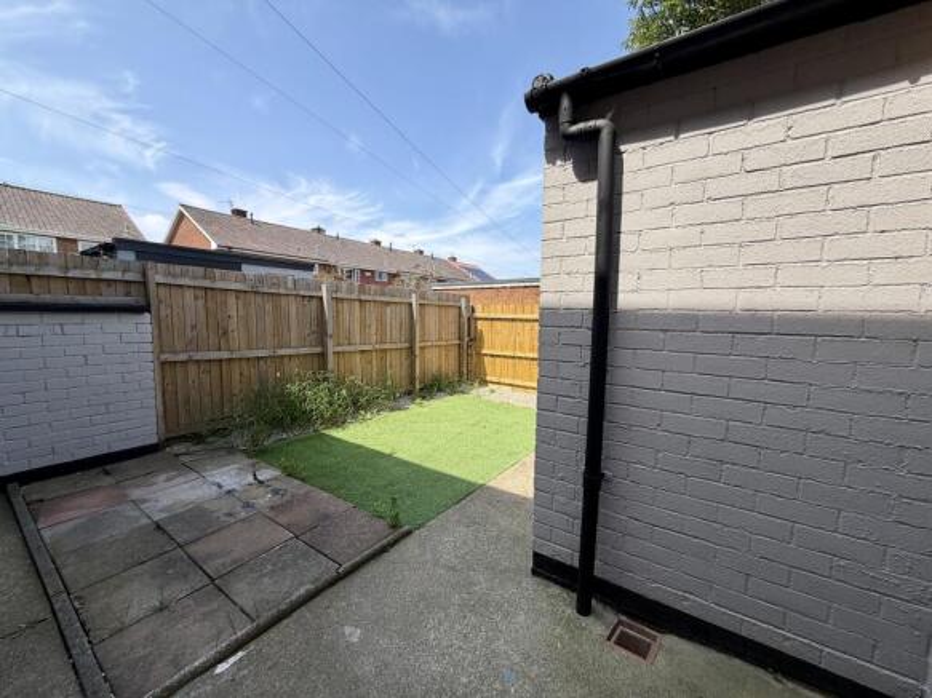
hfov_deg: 102.1
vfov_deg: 85.7
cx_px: 466
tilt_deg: -4.9
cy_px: 349
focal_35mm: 14
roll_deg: -0.8
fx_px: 377
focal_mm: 2.22
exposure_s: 1/770
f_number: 2.2
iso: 32
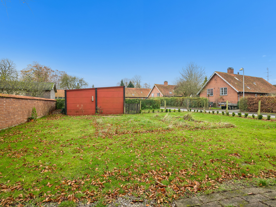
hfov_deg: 76.3
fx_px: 175
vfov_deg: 61.1
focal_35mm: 22
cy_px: 104
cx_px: 144
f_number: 8
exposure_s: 1/20
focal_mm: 20
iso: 400
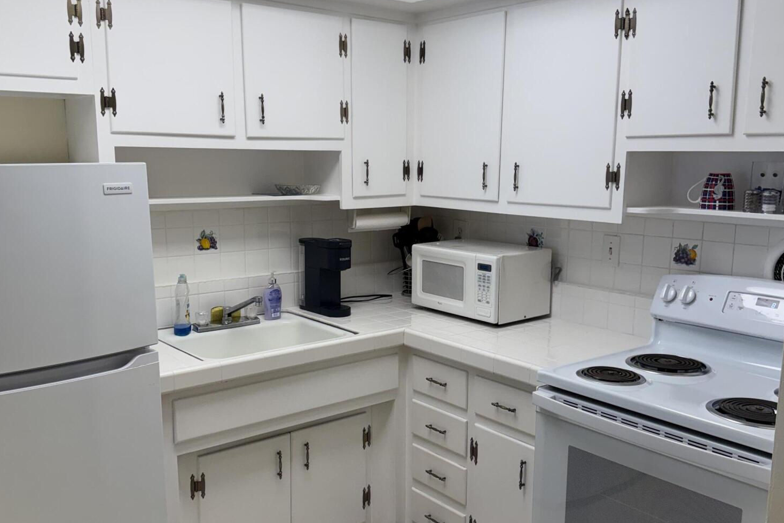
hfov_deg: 55.8
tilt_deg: -10.1
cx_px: 389
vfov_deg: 38.8
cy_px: 289
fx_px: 740
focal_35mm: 34
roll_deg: -1.5
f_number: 1.78
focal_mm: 6.76
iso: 100
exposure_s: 1/278
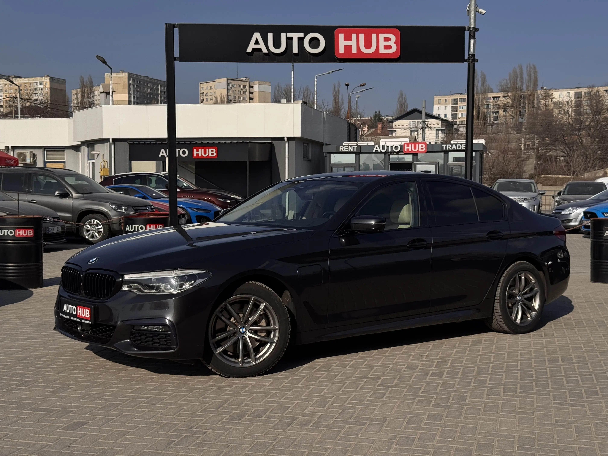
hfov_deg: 39.7
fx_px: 843
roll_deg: +0.3
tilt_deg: -2.5
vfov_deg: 30.3
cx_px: 304
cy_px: 228
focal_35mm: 48
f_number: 1.78
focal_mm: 6.76
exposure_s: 1/10526
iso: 64
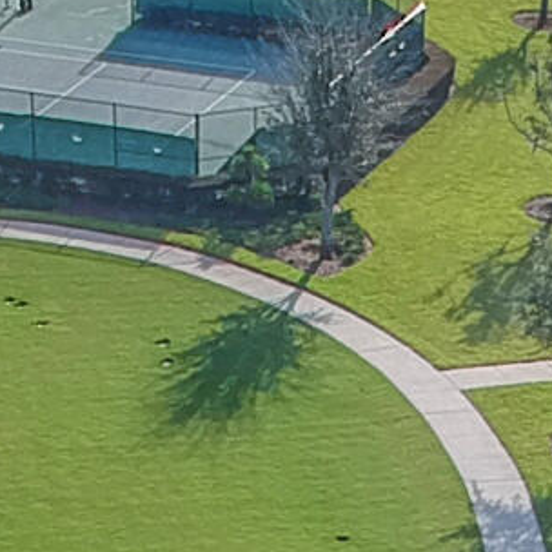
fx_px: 3933
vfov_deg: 7.1
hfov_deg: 8.0
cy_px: 1714
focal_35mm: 218
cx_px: 380
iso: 100
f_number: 2.6
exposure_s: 1/640
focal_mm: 4.49
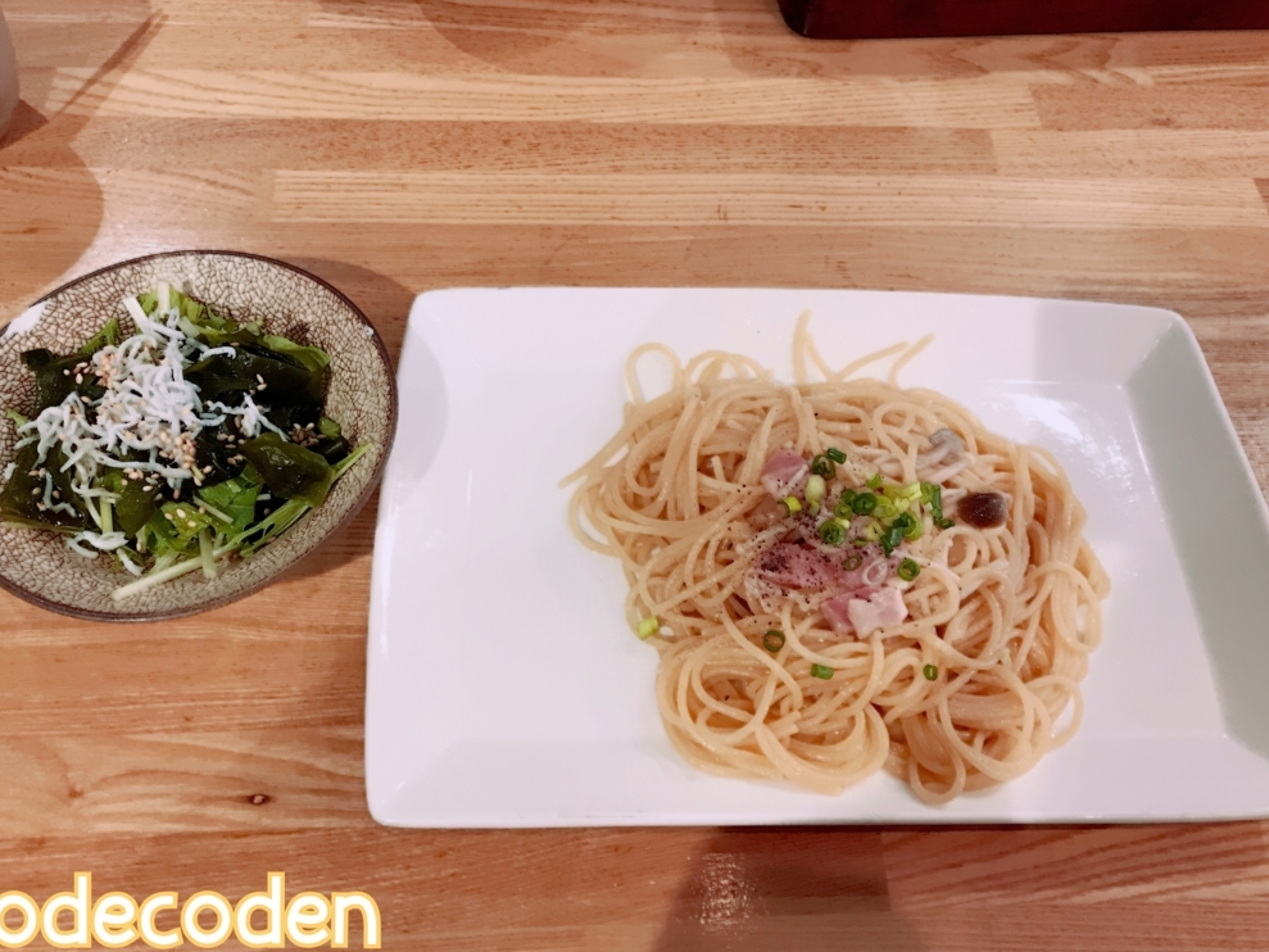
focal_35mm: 29
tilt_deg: -60.9
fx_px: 1063
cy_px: 488
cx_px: 624
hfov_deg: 61.6
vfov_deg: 48.2
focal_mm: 3.99
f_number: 1.8
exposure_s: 1/17
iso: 40
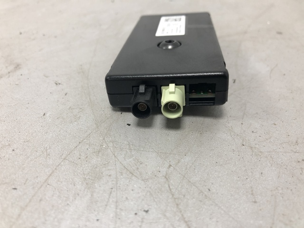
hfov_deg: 63.4
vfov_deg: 49.7
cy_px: 114
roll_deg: -1.1
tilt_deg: -36.3
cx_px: 152
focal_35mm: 28
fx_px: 246
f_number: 1.8
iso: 40
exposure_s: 1/33
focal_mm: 4
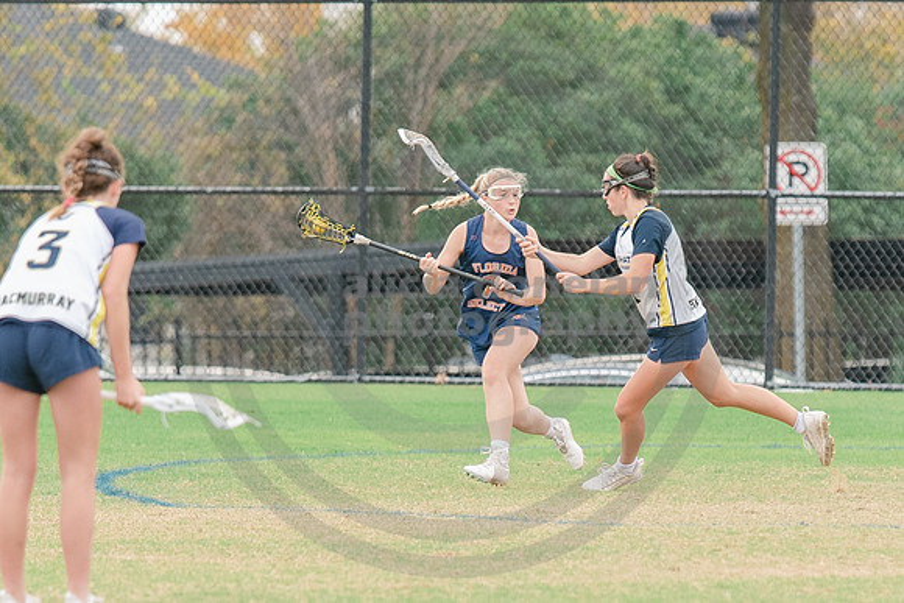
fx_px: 17578
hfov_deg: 2.9
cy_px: 554
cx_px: 515
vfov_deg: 2.0
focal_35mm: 700
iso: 450
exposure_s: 1/1250
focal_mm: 200
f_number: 2.8
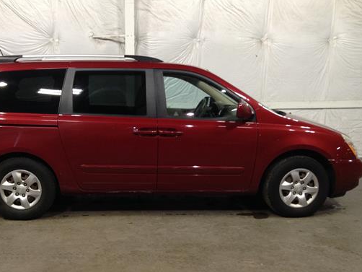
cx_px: 141
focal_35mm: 42
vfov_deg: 34.3
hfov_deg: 44.5
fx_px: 439
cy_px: 158
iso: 64
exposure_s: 1/24
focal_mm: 3.3
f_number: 2.4
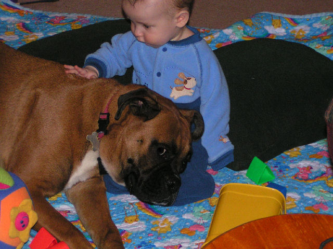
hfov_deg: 16.6
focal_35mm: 119
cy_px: 124
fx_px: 1145
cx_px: 166
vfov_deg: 12.5
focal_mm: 18.2
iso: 200
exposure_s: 1/125
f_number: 3.5
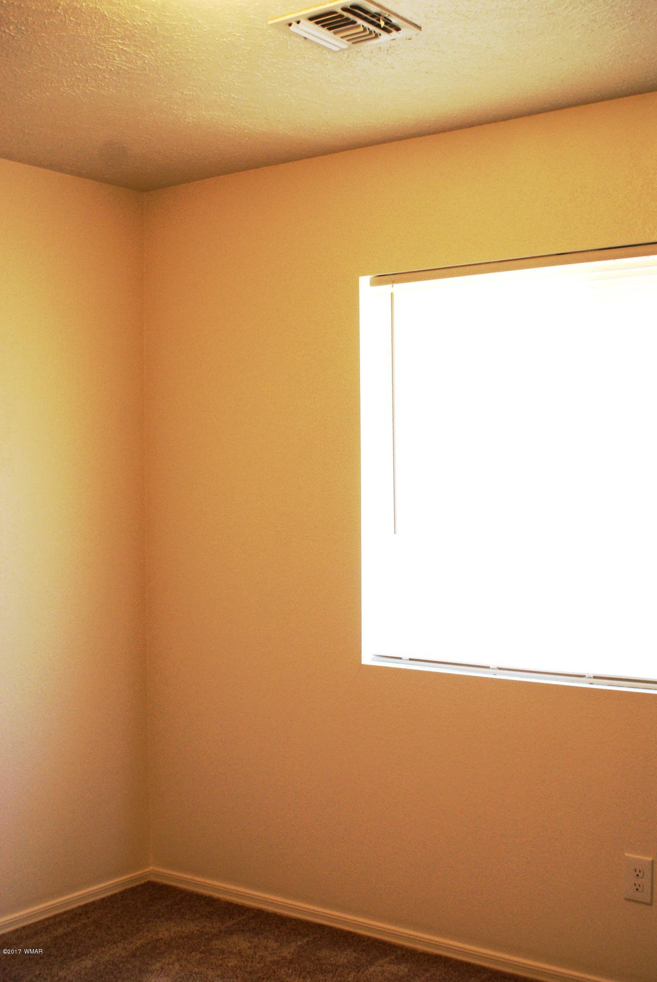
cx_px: 328
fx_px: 1146
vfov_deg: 46.3
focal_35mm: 42
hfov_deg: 32.0
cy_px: 491
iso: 125
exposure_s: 1/50
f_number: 5
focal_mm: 28
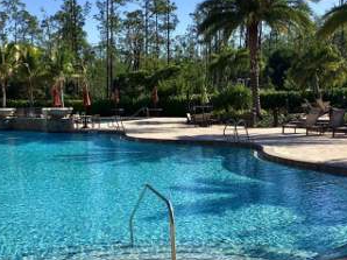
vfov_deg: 29.1
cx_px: 101
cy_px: 119
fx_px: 501
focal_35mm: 50
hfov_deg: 37.6
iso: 25
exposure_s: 1/1294
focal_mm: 3.3
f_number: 2.4
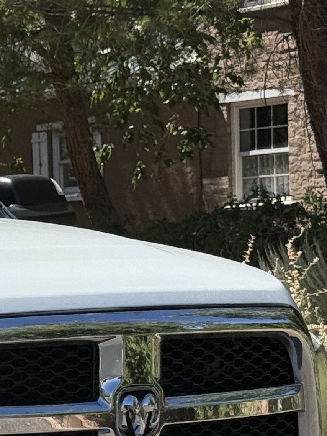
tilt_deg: -1.2
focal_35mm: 170
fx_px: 2140
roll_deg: +2.1
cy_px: 320
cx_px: -365
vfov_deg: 11.6
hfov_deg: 8.2
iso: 80
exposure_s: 1/5208
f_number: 1.78
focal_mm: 6.76
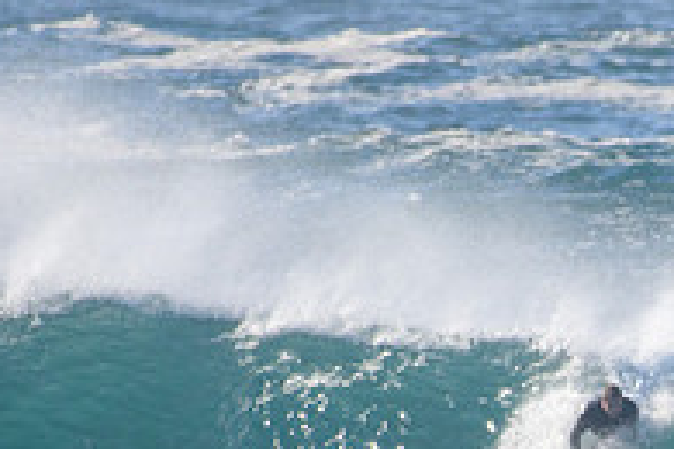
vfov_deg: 0.6
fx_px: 41672
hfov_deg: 0.9
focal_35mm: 2226
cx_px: 688
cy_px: 527
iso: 360
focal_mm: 500
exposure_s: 1/2000
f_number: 5.6
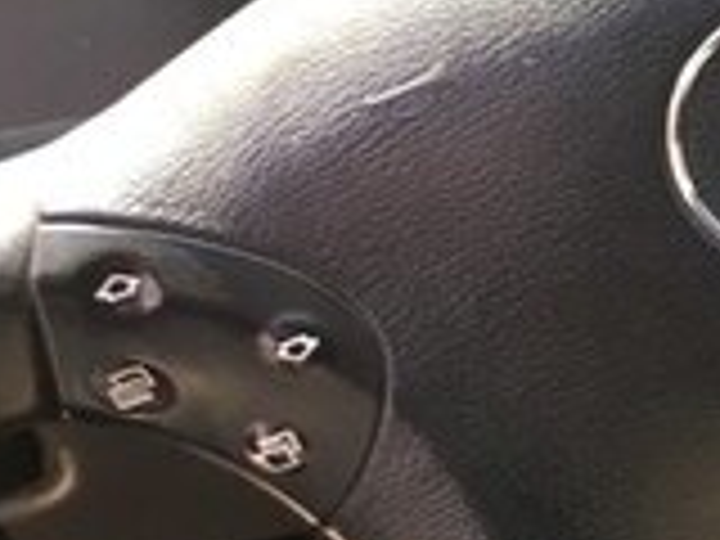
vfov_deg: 12.3
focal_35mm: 120
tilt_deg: -32.5
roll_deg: -1.6
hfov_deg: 14.1
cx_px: 1395
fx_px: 2496
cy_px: 209
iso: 25
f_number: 2.2
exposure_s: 1/33
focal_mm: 4.15
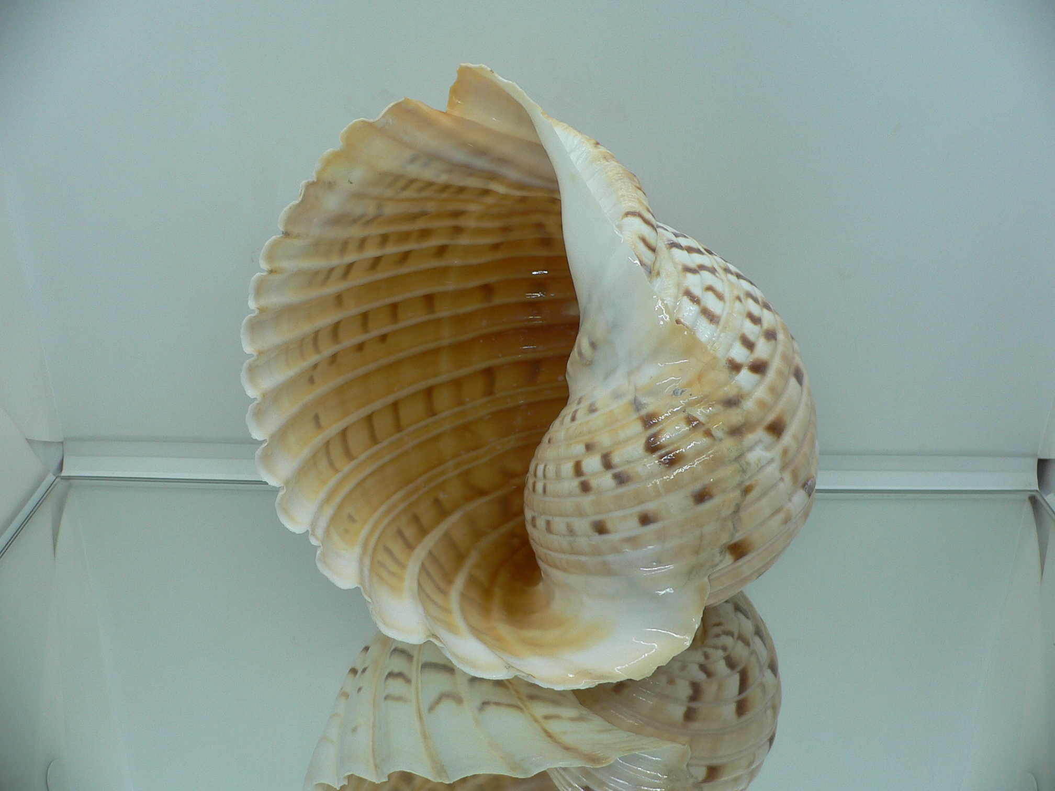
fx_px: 1067
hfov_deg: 52.6
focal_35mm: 35
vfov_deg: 40.7
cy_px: 396
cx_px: 528
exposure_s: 1/60
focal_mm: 4.6
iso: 80
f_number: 2.8
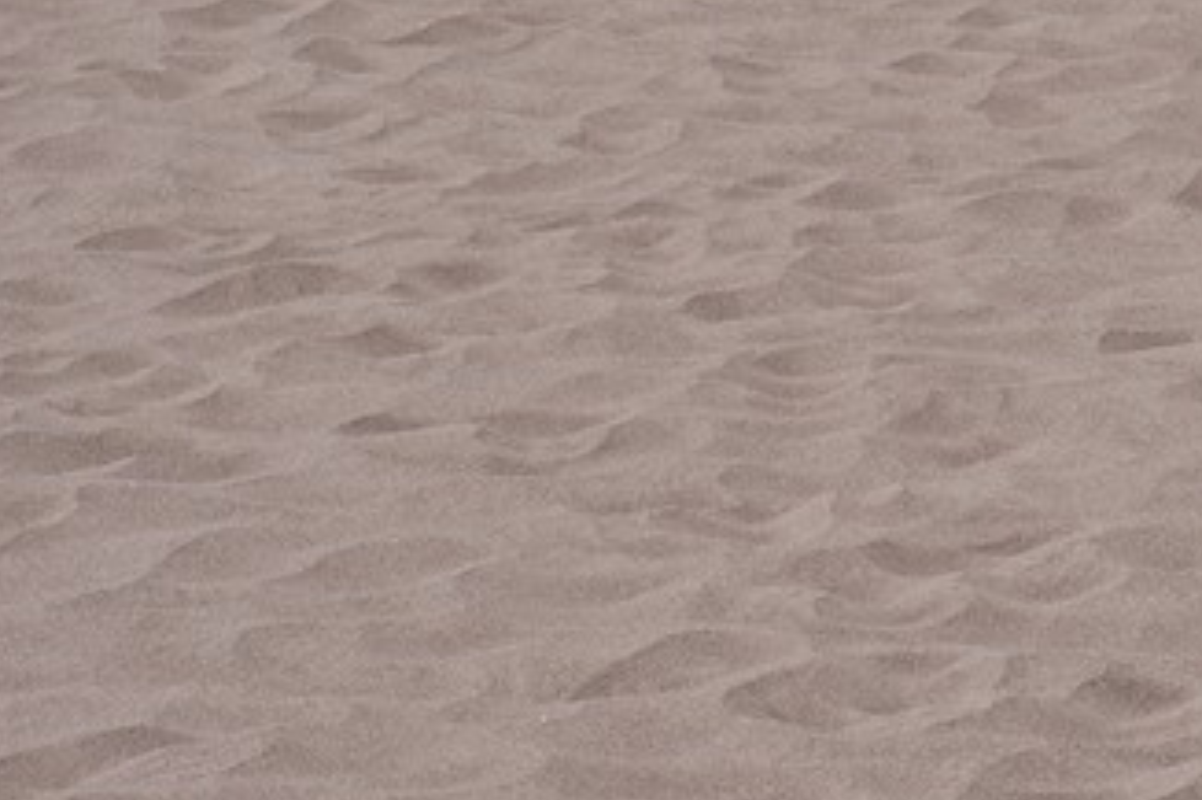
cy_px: -538
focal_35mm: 264
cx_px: 2286
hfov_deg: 7.5
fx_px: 8810
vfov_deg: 5.1
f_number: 13
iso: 80
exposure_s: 1/160
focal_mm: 43
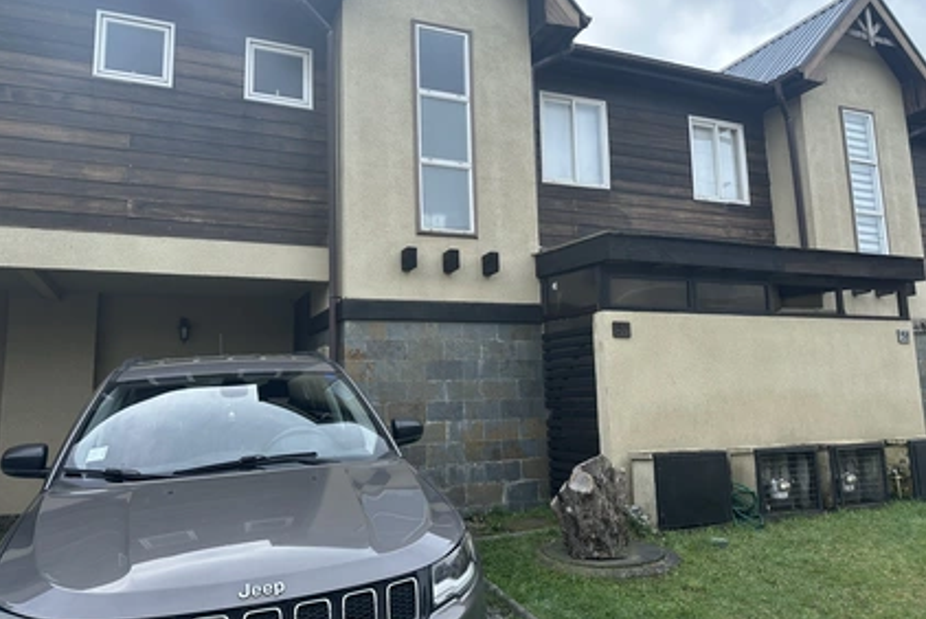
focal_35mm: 26
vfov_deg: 49.6
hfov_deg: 69.3
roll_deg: +1.5
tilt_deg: +9.6
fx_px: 669
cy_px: 292
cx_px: 448
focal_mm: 6.86
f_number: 1.78
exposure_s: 1/1374
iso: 80
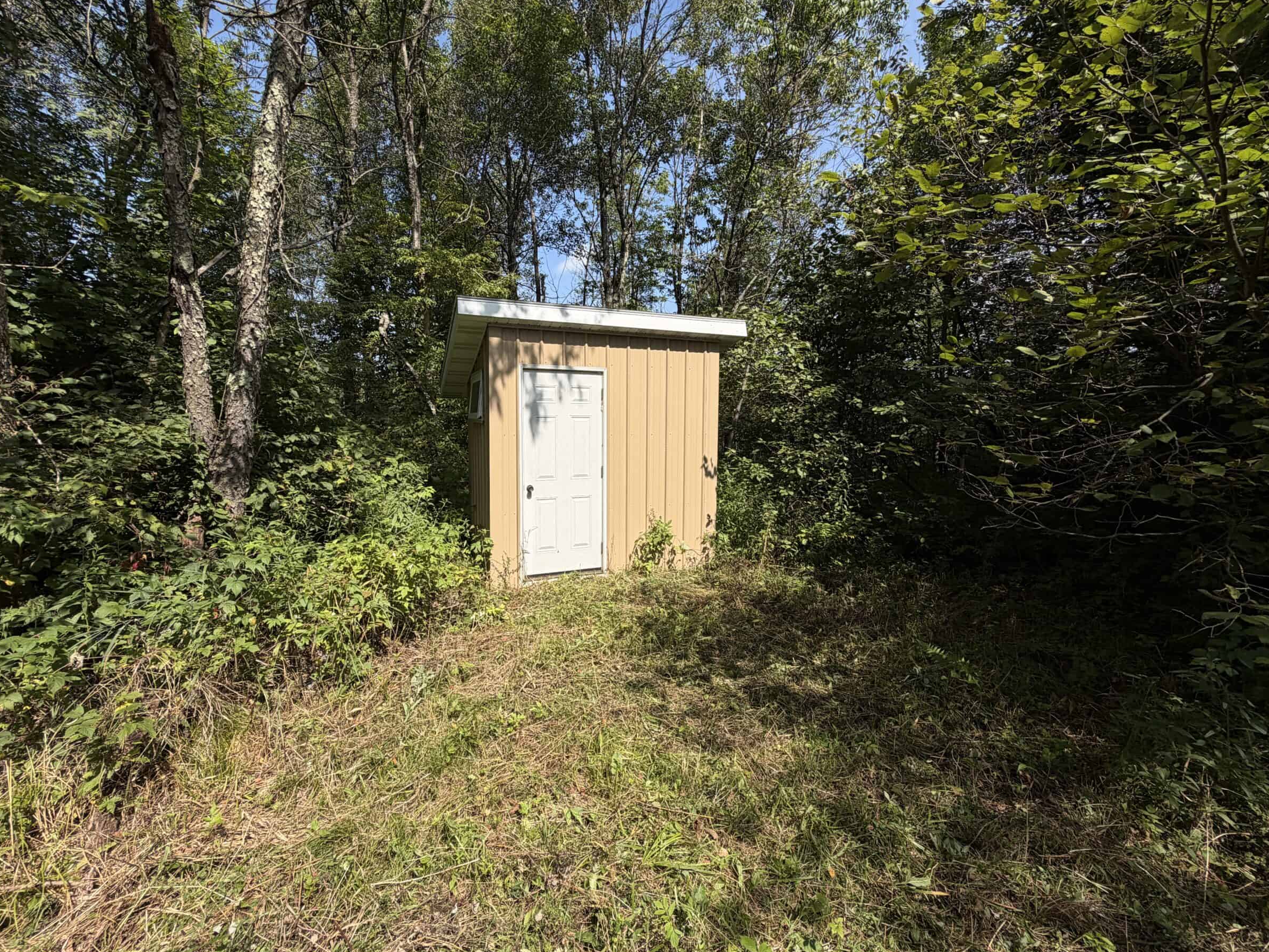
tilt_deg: -5.3
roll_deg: -1.1
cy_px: 456
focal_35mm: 15
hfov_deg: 98.2
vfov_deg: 81.7
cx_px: 626
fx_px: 550
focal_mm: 2.22
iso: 25
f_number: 2.2
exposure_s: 1/770
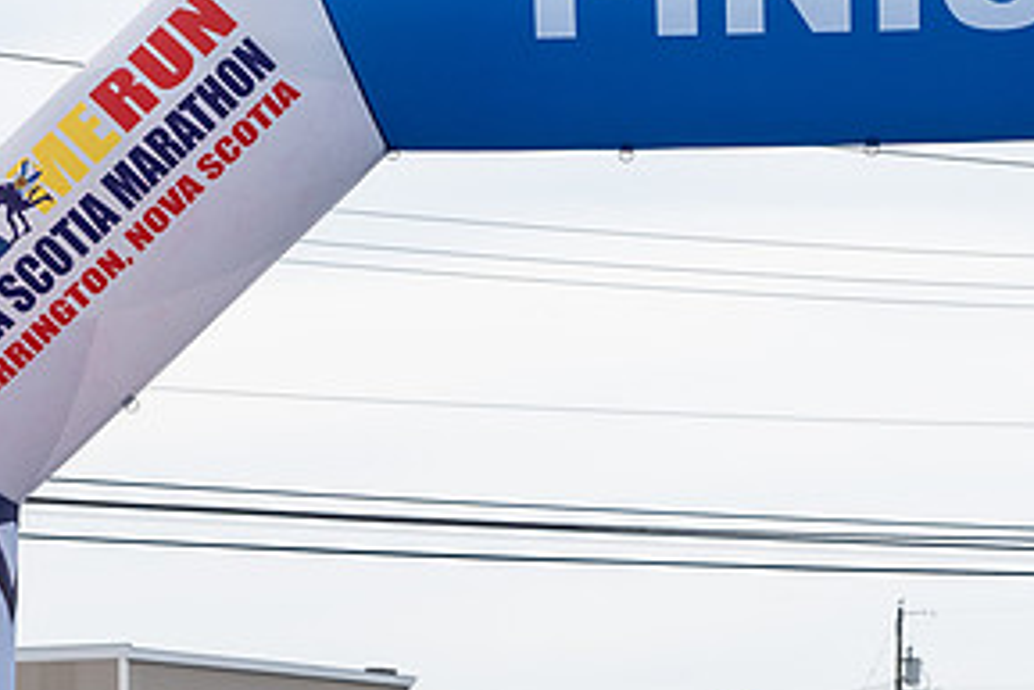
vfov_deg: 9.6
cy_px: 766
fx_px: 4080
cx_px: 706
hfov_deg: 14.4
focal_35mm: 142
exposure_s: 1/4000
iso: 800
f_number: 4
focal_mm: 56
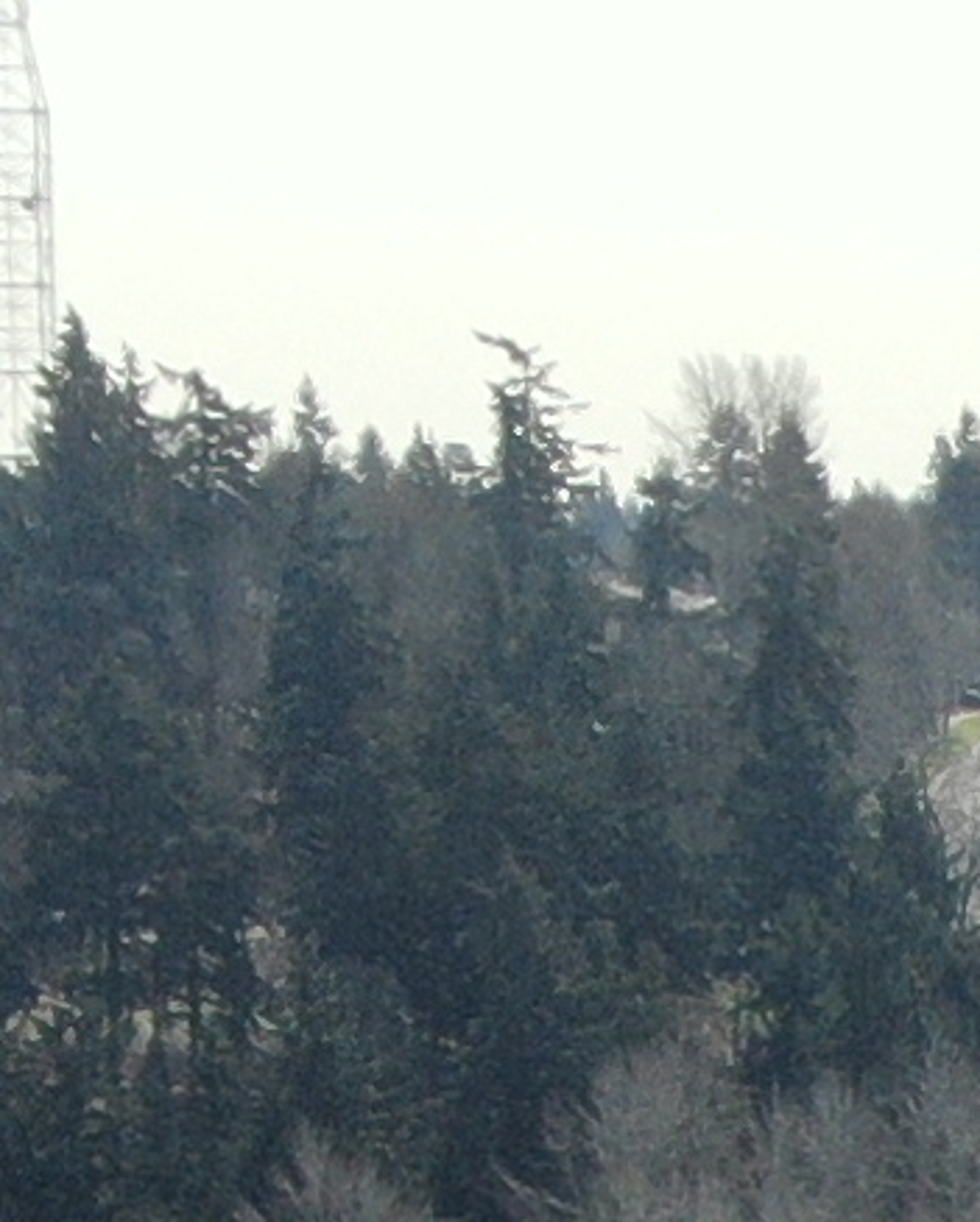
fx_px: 10648
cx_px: 2100
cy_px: 2826
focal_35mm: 294
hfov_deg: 5.2
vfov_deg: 6.3
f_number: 3.2
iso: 100
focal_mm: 5.69
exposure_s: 1/320
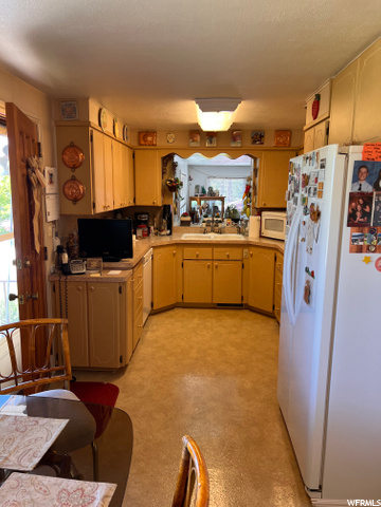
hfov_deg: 53.1
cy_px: 254
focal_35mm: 26
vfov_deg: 67.3
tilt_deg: -7.4
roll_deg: +0.7
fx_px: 382
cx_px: 190
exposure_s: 1/120
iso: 125
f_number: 1.5
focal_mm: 5.7
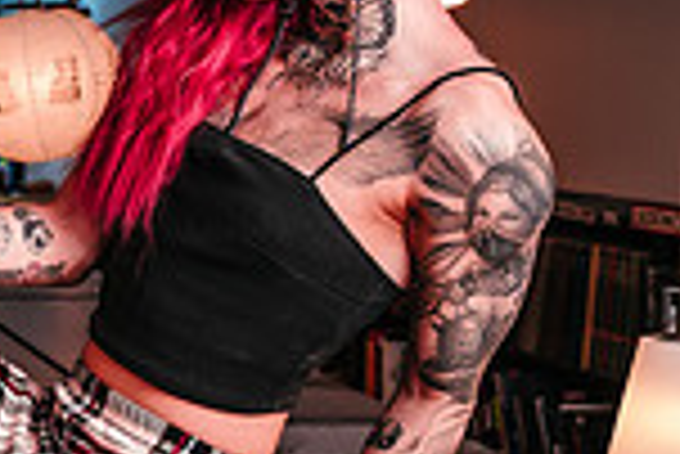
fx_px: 2174
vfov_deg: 11.9
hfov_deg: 15.8
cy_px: 264
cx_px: -452
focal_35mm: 115
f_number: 4.5
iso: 64
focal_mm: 28
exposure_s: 1/80
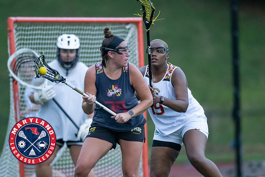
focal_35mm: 600
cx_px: 140
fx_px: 4421
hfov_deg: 3.4
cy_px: 103
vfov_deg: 2.3
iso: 14400
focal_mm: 400
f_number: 2.8
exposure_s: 1/1000
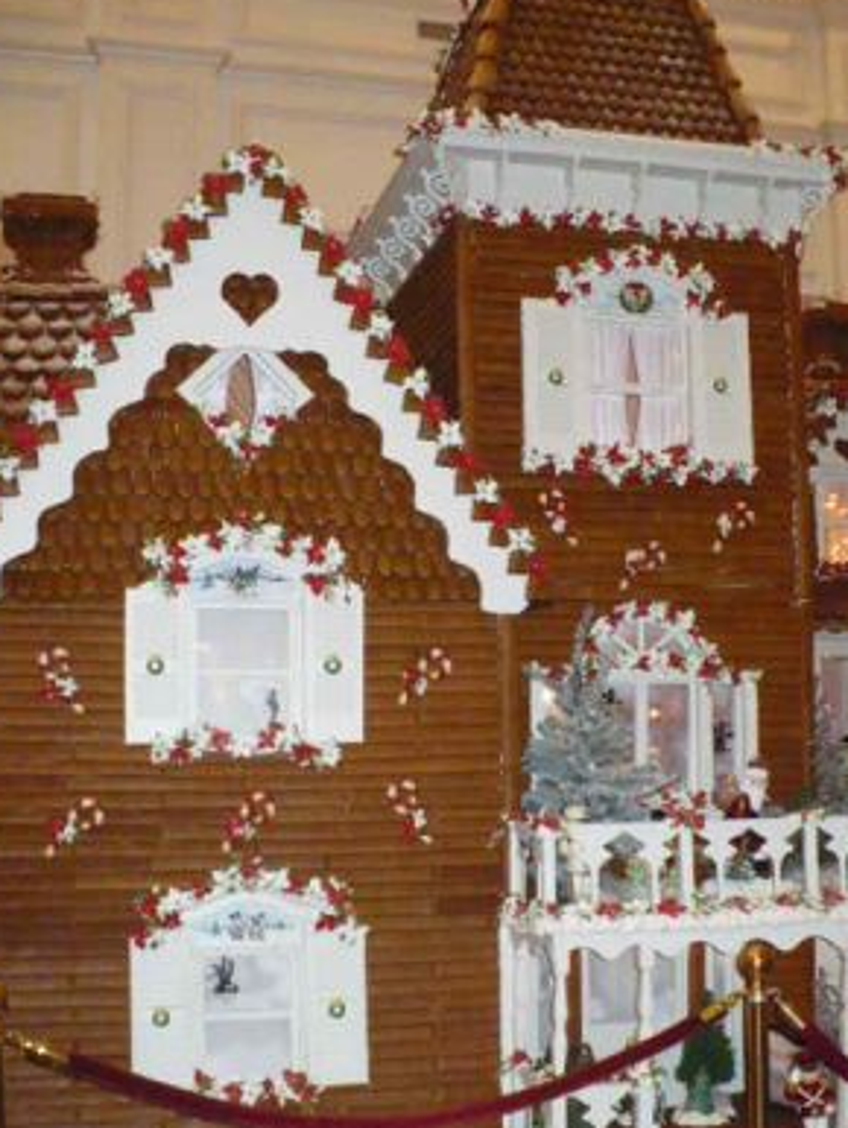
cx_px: 485
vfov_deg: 41.1
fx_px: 1501
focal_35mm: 46
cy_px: 634
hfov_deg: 31.5
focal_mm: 6.1
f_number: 2.8
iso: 640
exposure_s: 1/30
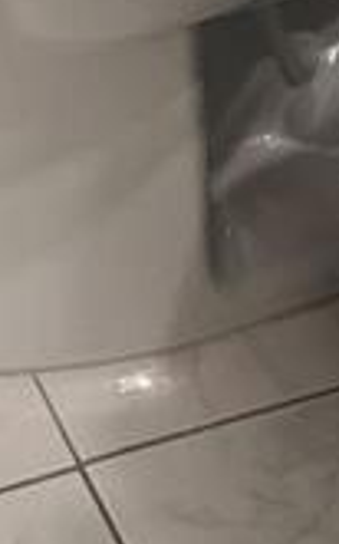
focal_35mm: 201
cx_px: -158
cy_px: -1368
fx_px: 2974
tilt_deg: -13.4
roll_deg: +1.1
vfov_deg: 8.0
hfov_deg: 6.4
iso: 80
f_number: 1.5
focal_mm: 5.7
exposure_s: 1/120
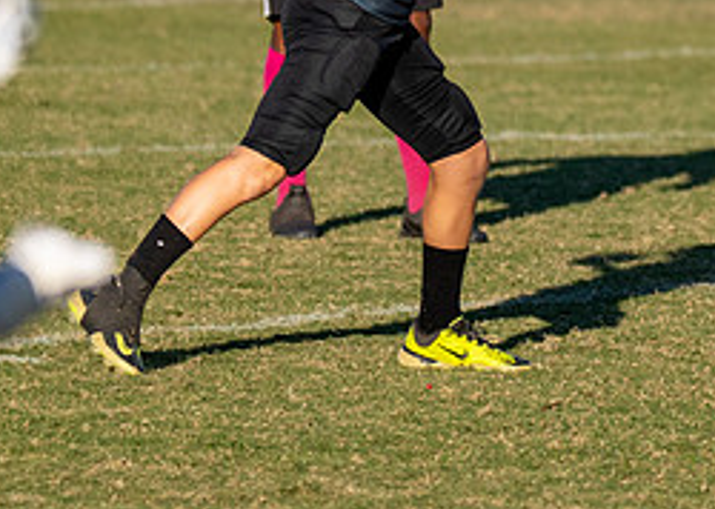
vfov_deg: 2.7
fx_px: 10913
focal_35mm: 538
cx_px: 349
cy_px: -44
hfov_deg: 3.8
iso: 160
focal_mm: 111
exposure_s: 1/3200
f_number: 2.8
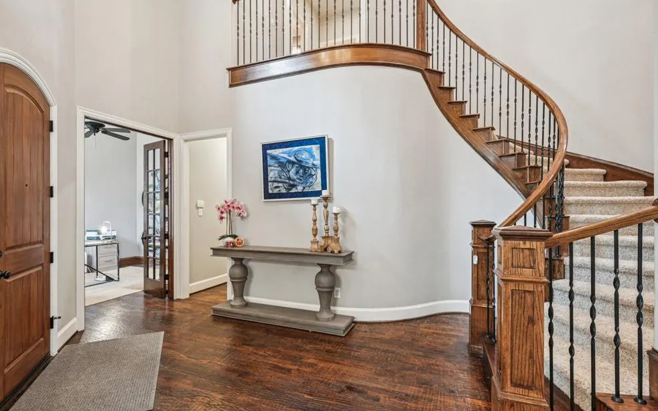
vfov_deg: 68.0
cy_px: 211
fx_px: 305
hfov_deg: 94.3
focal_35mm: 17
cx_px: 320
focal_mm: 16
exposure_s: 1/4
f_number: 8
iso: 400
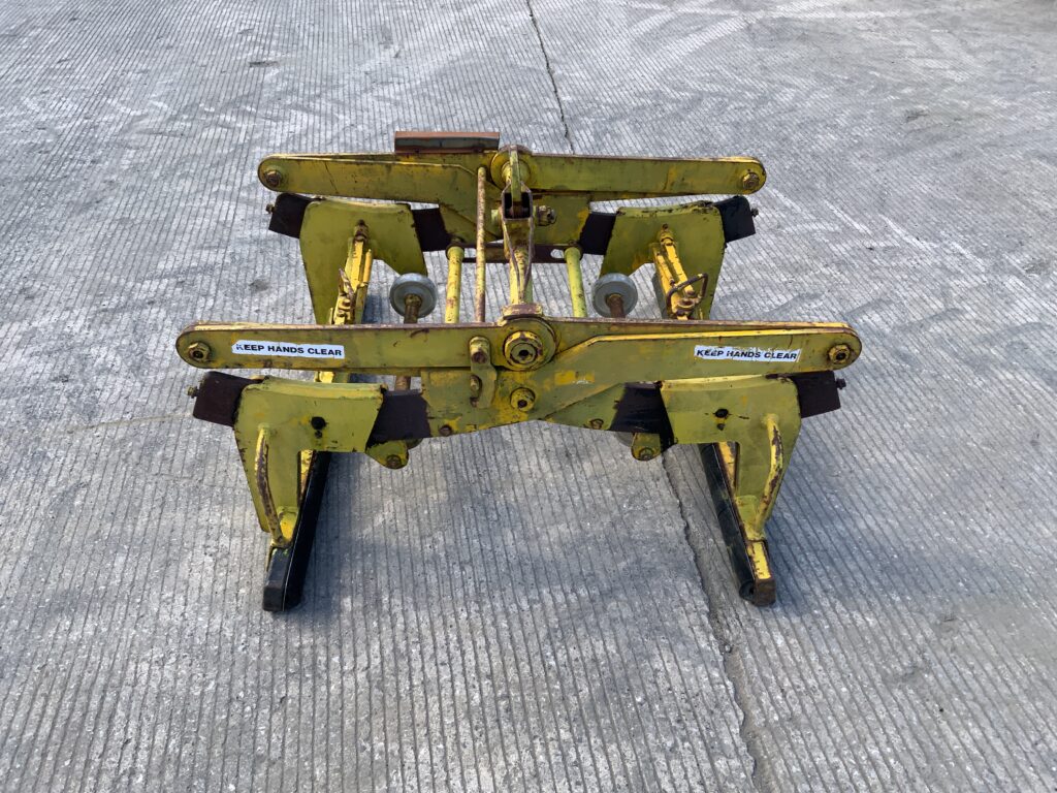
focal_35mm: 29
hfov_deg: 61.7
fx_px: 886
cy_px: 396
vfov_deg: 48.2
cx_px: 528
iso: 16
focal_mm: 3
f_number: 1.8
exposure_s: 1/370
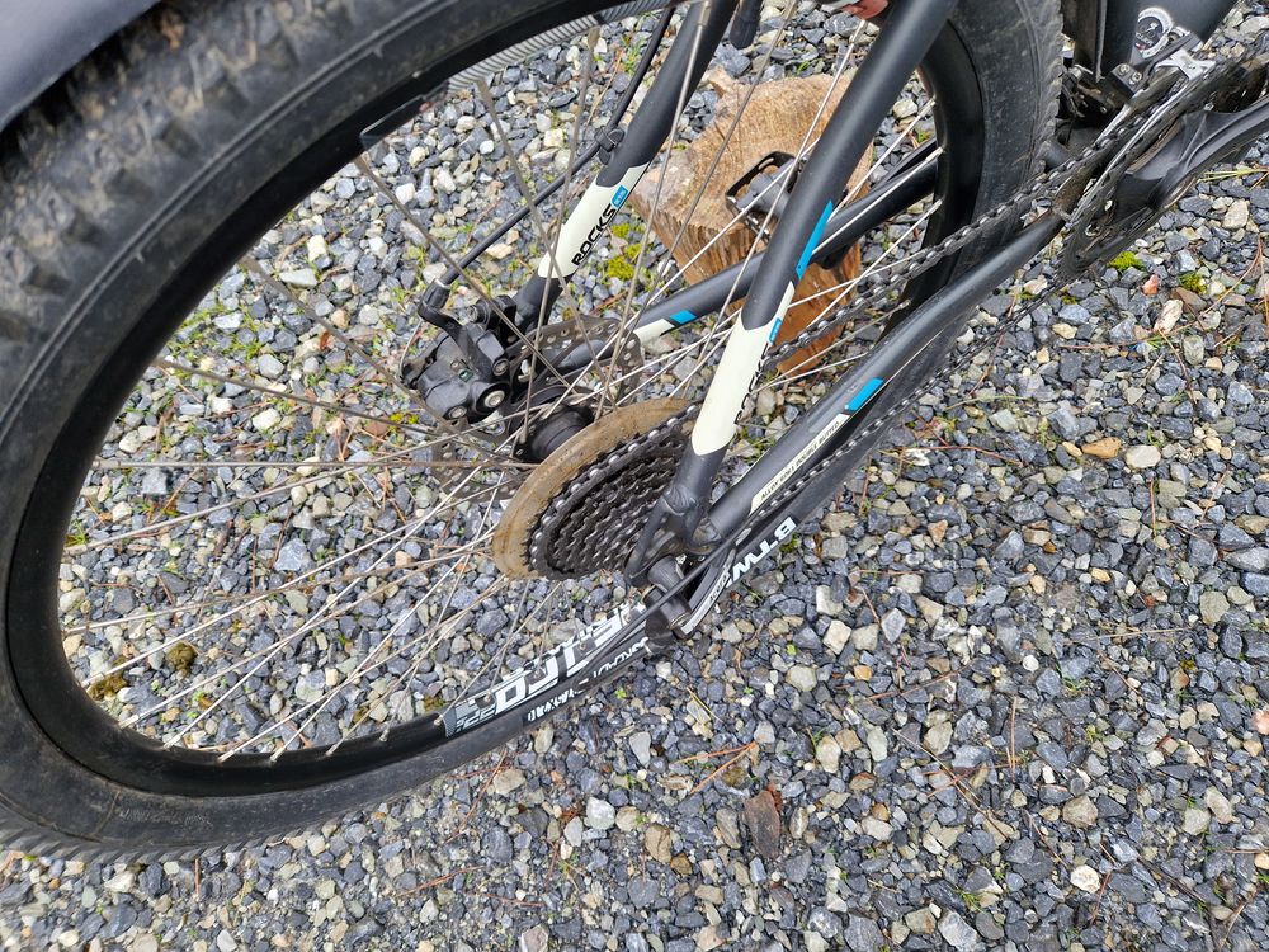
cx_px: 634
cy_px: 476
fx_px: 843
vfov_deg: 58.9
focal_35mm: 23
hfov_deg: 73.9
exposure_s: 1/180
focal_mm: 5.4
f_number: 1.8
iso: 64
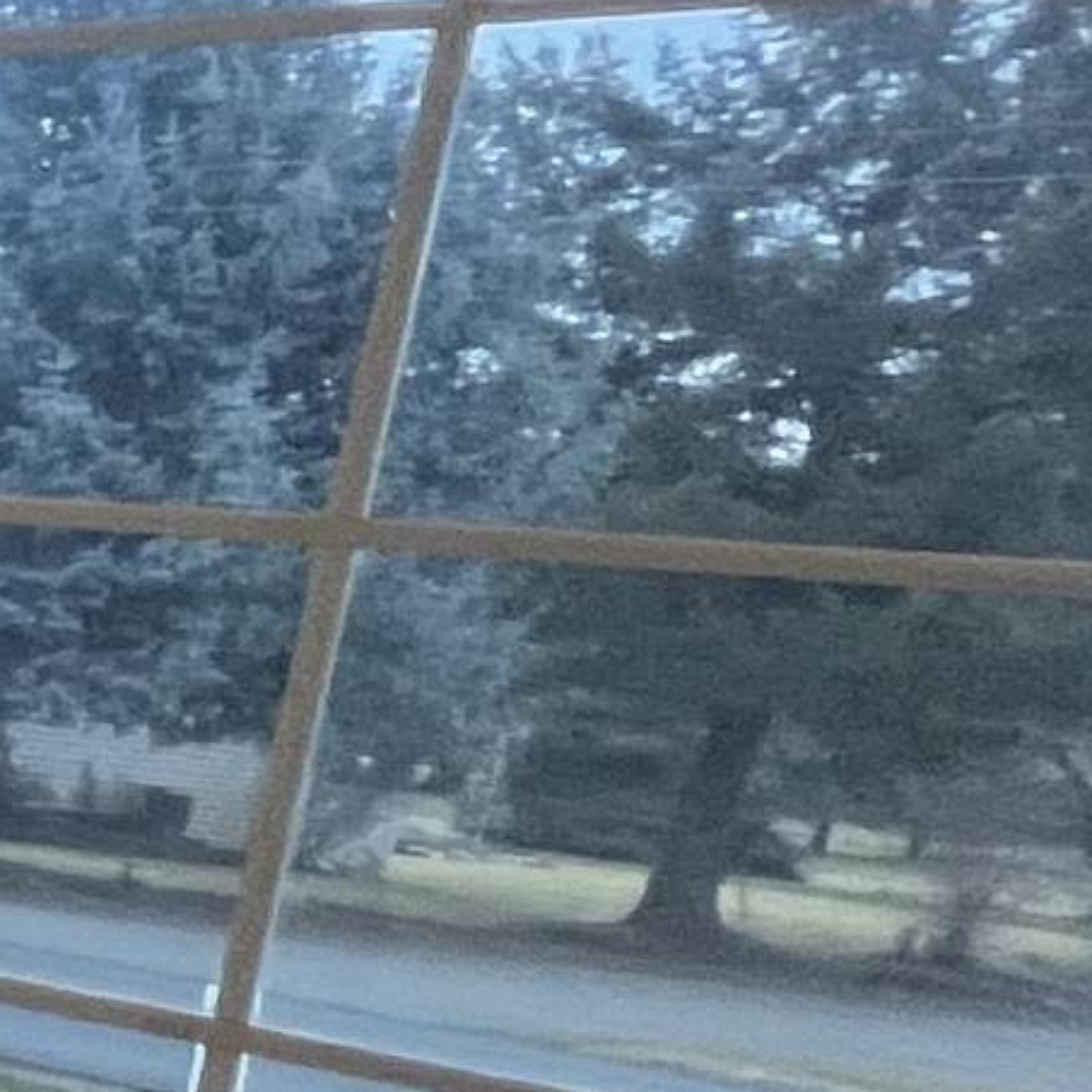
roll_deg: -5.8
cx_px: -2591
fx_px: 2784
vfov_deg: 22.1
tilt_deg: -7.4
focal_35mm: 78
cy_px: 762
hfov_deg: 10.0
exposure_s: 1/60
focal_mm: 1.57
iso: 200
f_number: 1.8
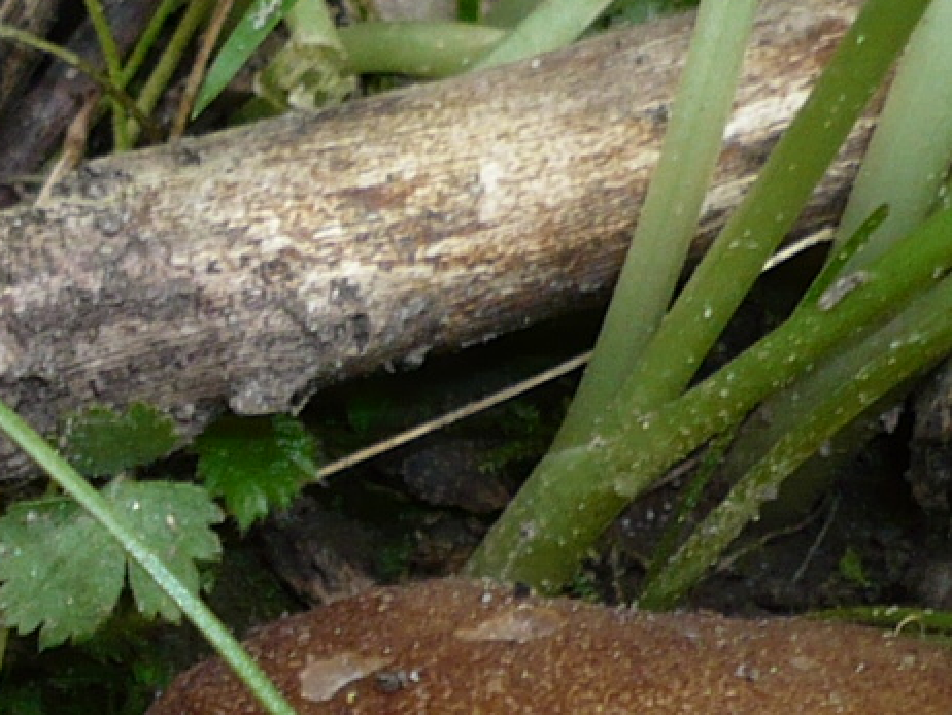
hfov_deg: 12.7
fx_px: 4265
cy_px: 1288
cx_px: 138
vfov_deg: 9.2
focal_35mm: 155
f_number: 2.8
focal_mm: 5.8
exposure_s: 1/30
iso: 100
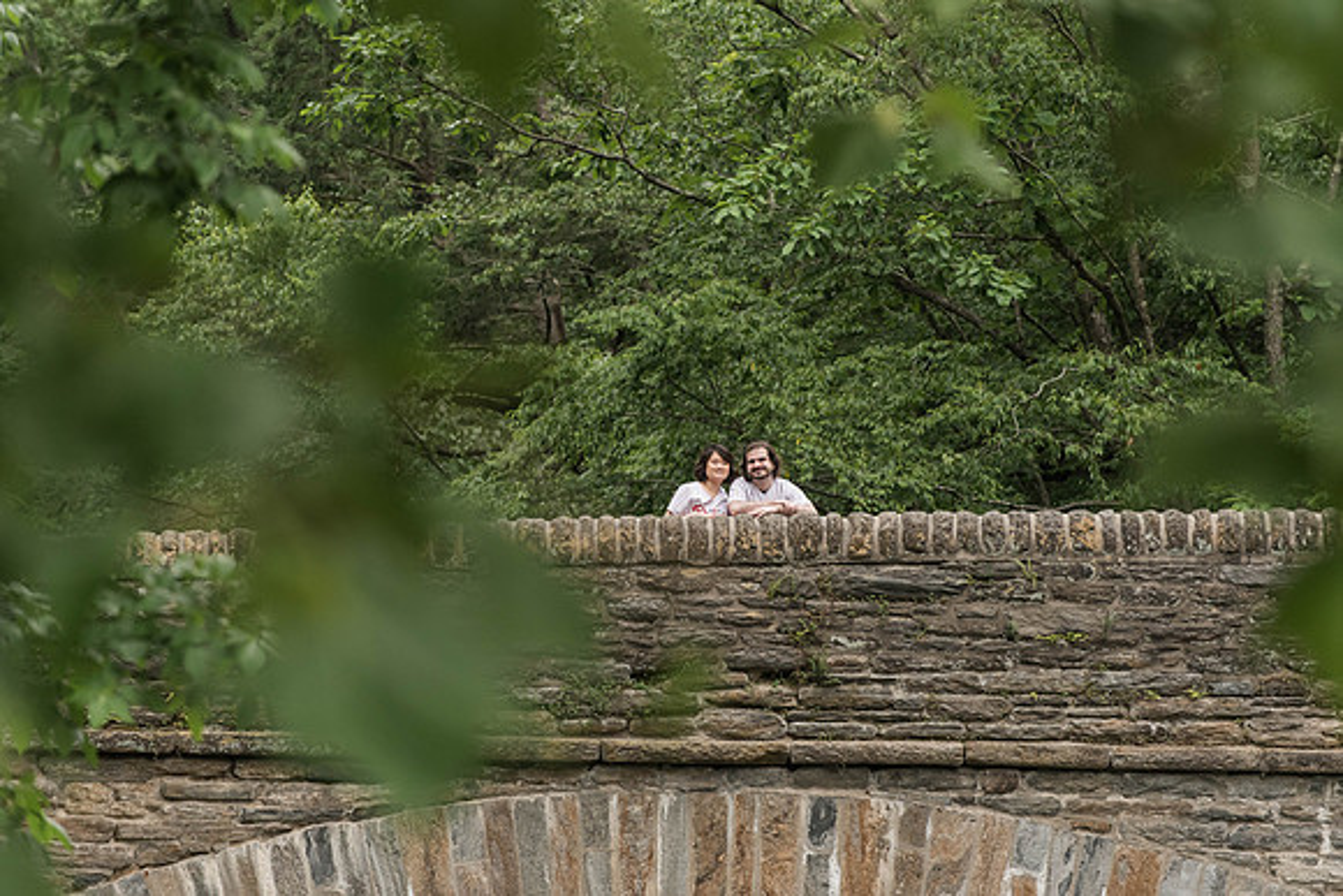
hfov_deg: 10.1
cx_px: 672
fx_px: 7575
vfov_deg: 6.8
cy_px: 453
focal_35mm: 203
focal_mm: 200
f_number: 5
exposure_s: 1/500
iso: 1600
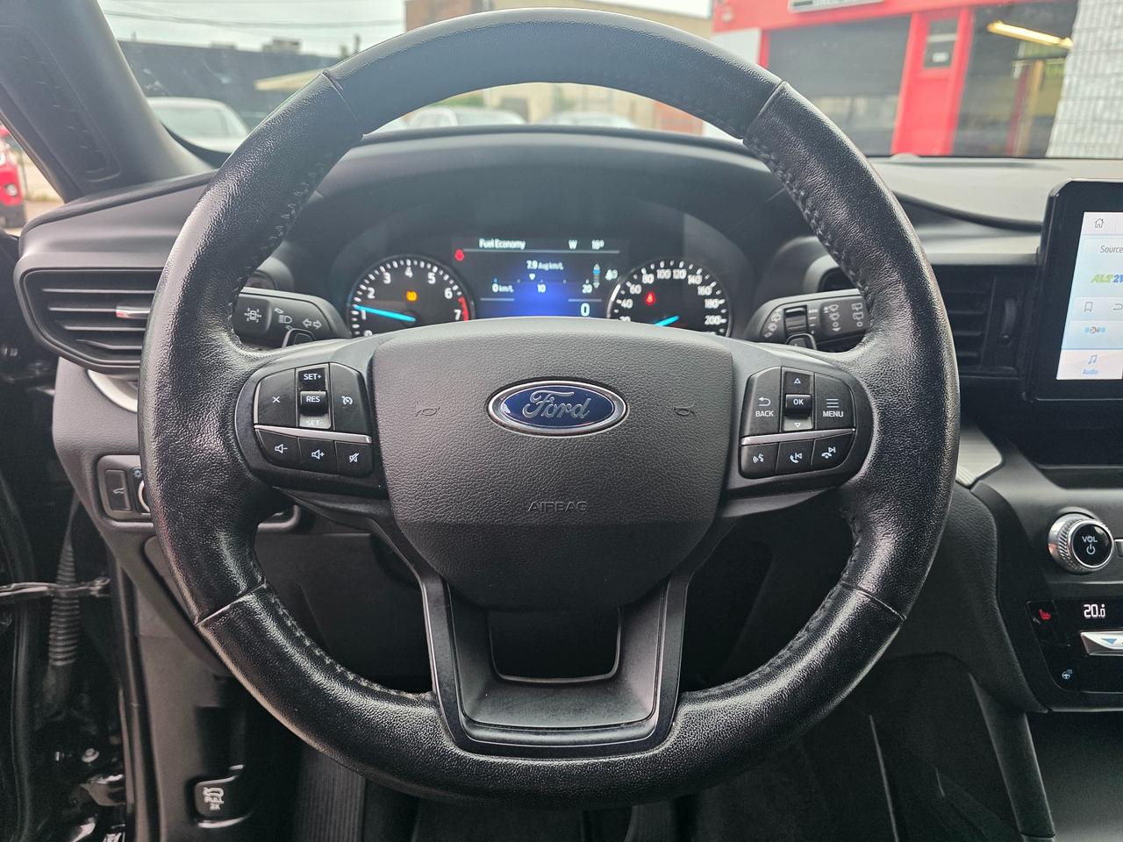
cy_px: 421
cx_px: 562
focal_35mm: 23
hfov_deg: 73.9
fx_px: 746
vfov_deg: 58.9
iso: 200
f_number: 1.7
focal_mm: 6.3
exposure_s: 1/120
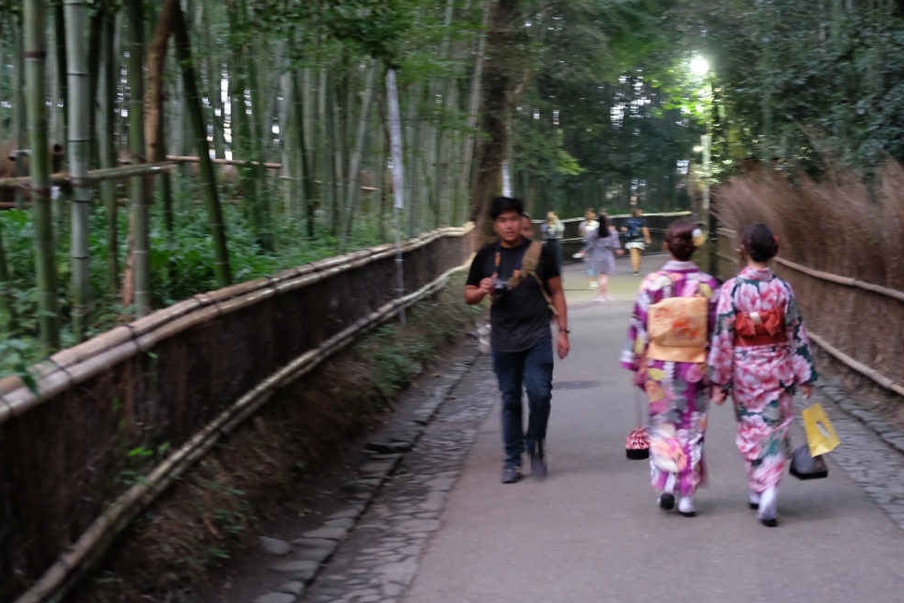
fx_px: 1632
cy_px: 286
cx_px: 537
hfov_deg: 30.9
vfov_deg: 20.9
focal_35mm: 65
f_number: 2
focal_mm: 35
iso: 3200
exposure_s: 1/13
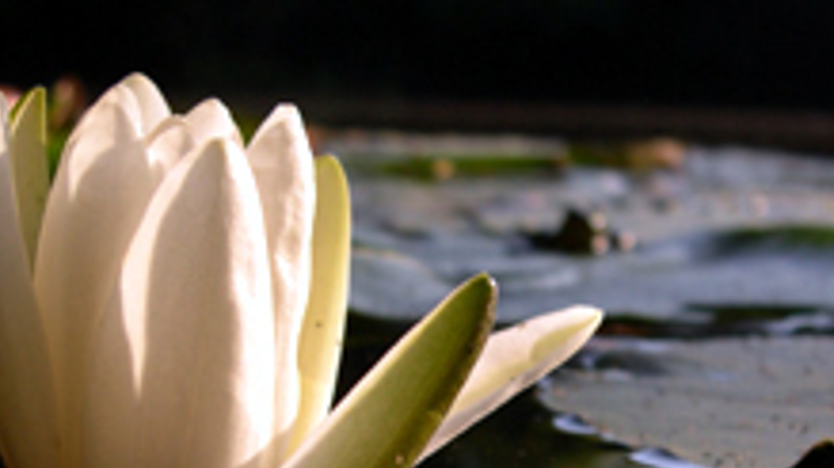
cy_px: 434
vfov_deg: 15.5
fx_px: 1702
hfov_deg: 27.5
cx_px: 375
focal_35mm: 77
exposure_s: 1/555
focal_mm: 9
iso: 100
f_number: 2.9
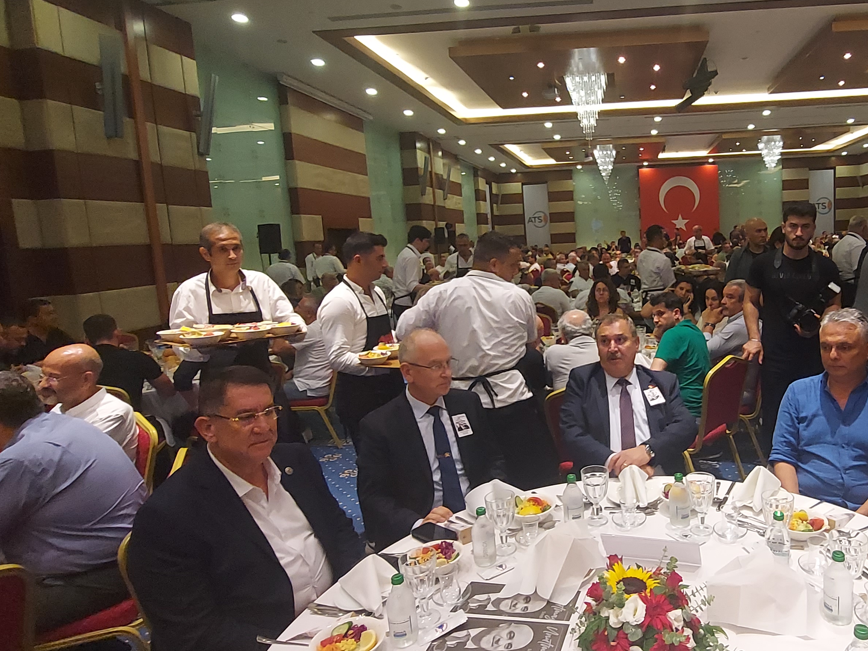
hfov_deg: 73.2
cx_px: 604
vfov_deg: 61.1
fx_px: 552
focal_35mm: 22
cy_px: 310
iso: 320
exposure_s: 1/30
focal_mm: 1.74
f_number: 2.2
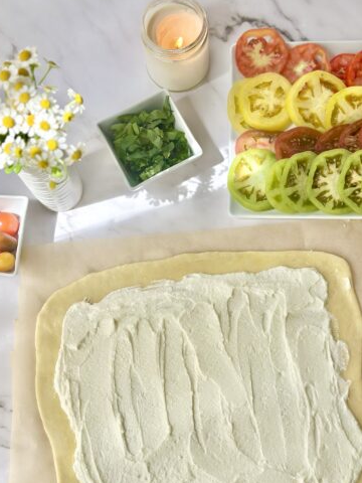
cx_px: 174
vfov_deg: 38.2
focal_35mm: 50
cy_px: 249
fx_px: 697
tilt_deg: -75.1
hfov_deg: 29.1
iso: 80
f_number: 1.78
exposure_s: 1/1305
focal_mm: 6.86
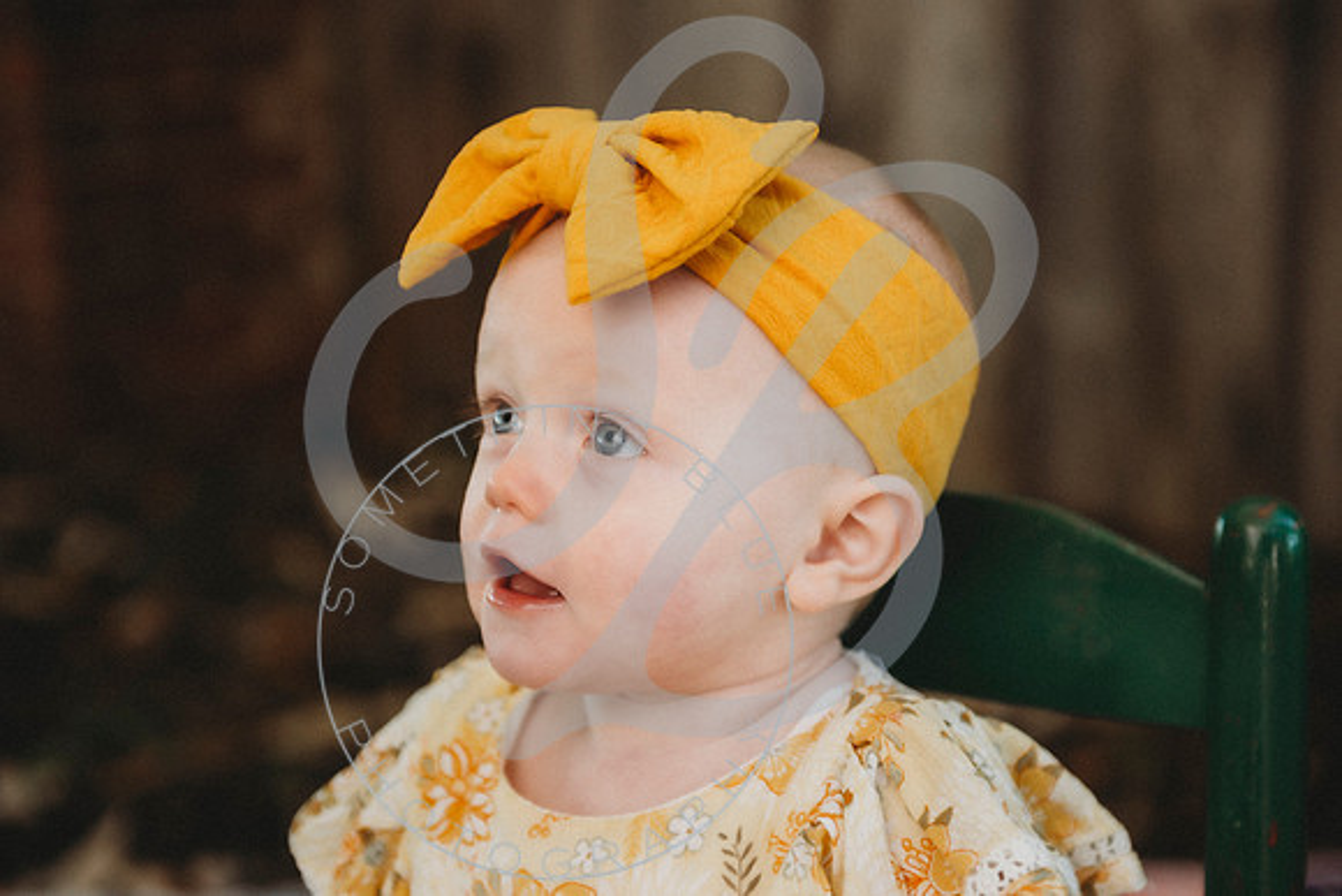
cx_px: 671
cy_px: 468
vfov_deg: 18.6
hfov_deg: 27.6
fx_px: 2728
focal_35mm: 73
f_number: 2.8
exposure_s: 1/320
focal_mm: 70
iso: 100
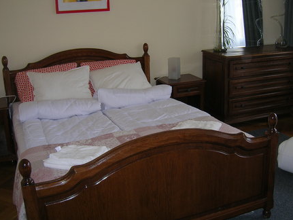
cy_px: 98
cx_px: 166
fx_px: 356
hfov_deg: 44.7
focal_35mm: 42
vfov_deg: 34.4
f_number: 2.9
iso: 50
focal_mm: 5.7
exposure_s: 1/60.1
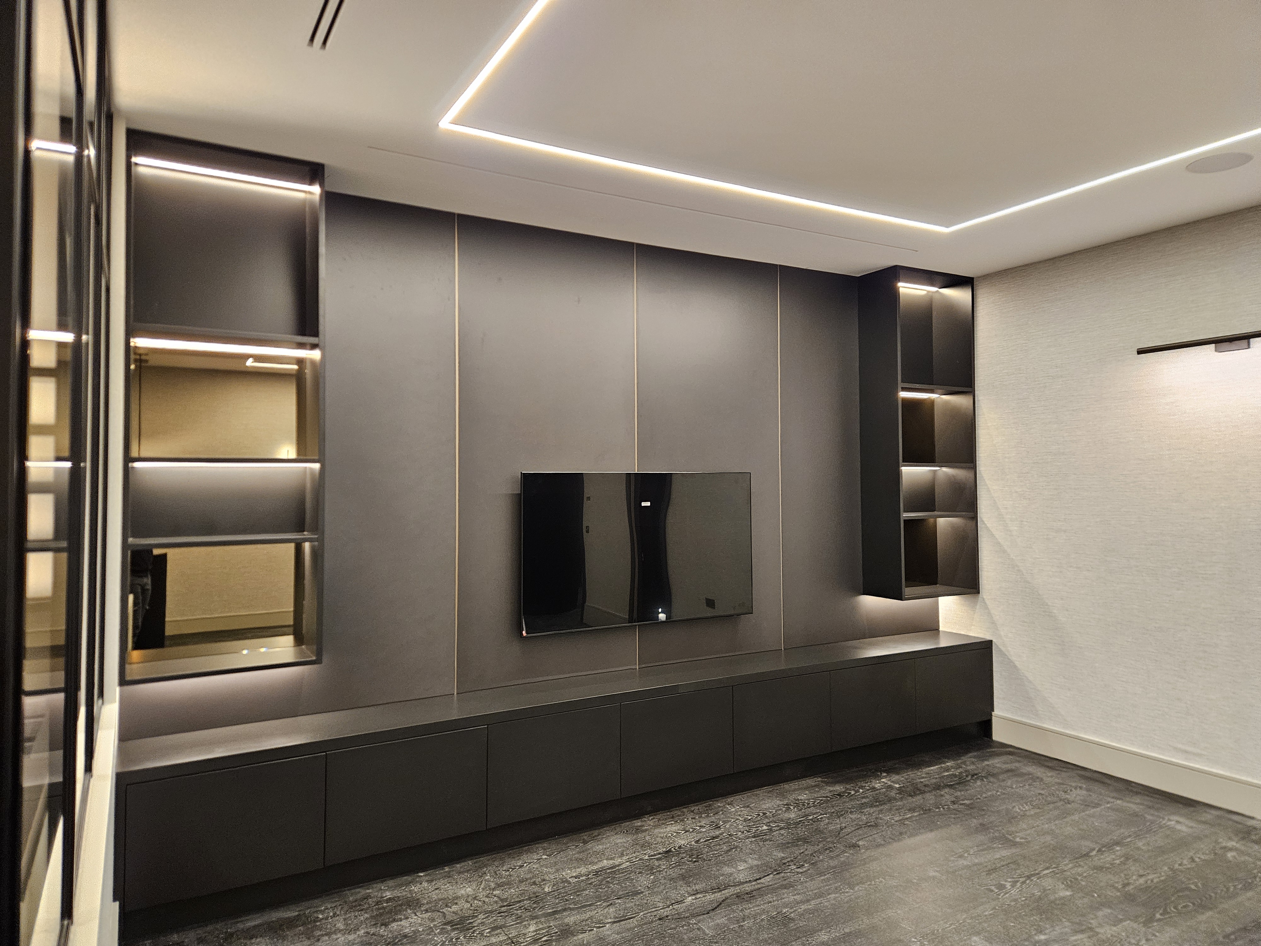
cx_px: 630
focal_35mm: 23
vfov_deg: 58.9
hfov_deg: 73.9
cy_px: 473
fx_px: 838
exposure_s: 1/50
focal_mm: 5.4
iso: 640
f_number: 1.8
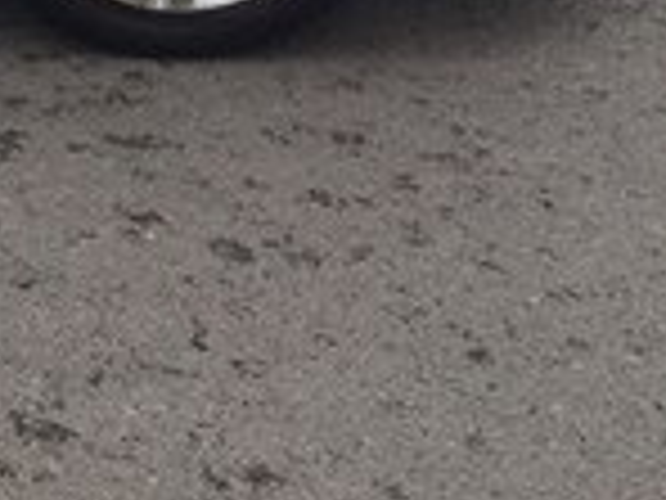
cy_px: -245
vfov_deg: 11.1
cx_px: -806
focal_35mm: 129
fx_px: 2482
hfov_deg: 12.7
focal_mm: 4.15
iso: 32
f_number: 2.2
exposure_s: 1/293
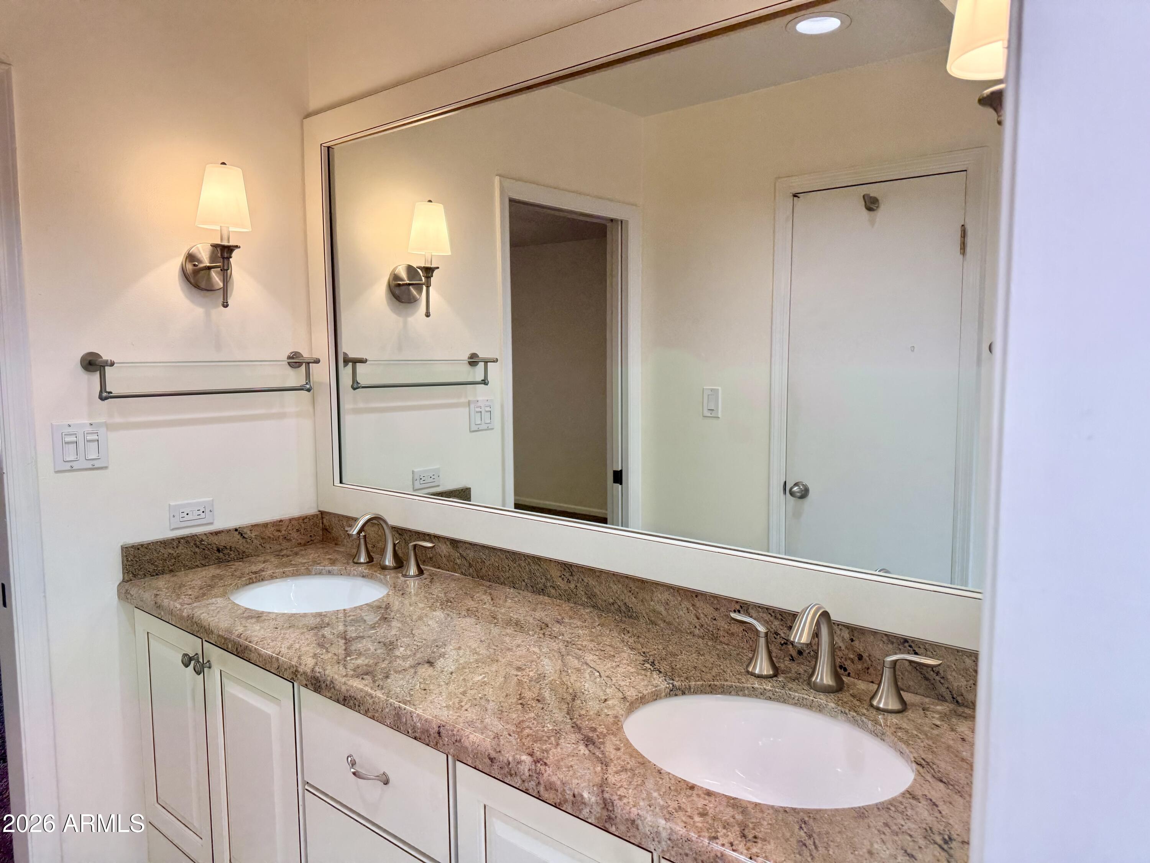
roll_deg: -0.2
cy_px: 432
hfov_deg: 71.6
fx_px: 797
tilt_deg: -5.7
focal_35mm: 24
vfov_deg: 56.8
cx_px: 575
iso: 125
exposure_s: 1/240
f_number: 1.78
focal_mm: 6.76
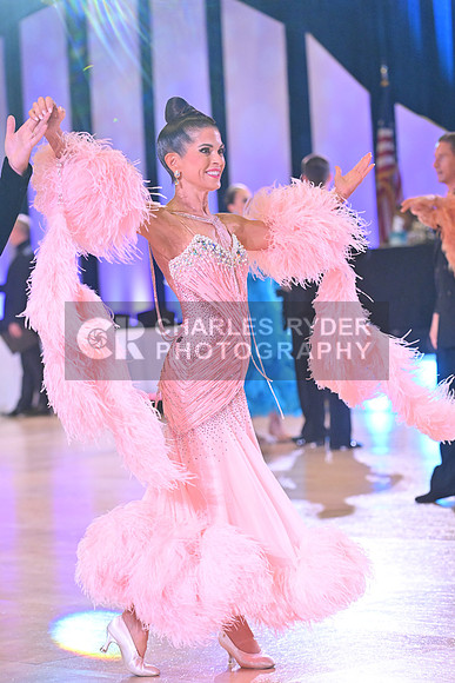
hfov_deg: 10.2
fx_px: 2558
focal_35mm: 135
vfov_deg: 15.2
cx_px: 228
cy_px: 342
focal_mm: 135
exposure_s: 1/400
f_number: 5
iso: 5000
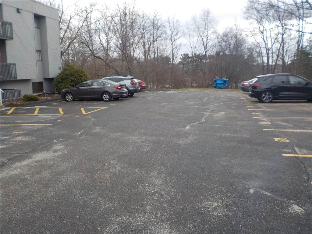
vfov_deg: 46.8
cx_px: 156
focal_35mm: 30
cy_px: 117
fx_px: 270
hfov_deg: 60.0
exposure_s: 1/200
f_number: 3.3
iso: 125
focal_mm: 4.1
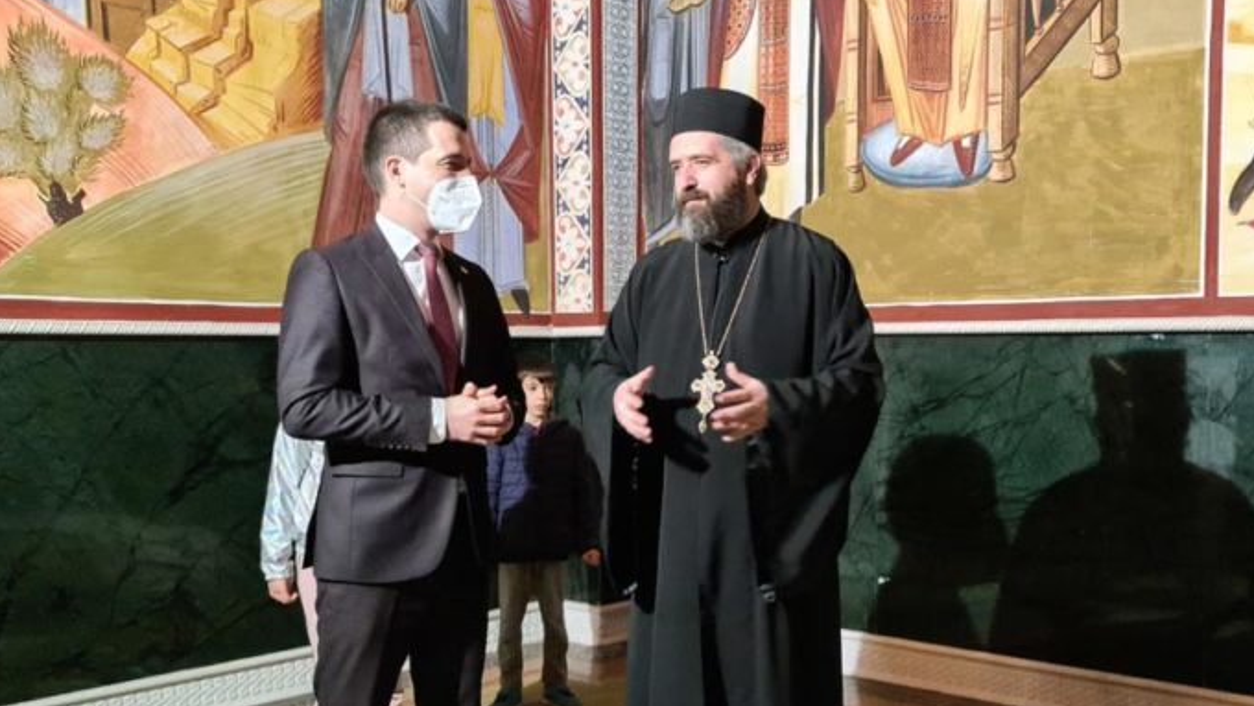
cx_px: 642
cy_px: 393
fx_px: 1364
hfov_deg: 49.4
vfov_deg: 29.0
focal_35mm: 41
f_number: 1.8
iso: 1600
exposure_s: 1/50
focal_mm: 7
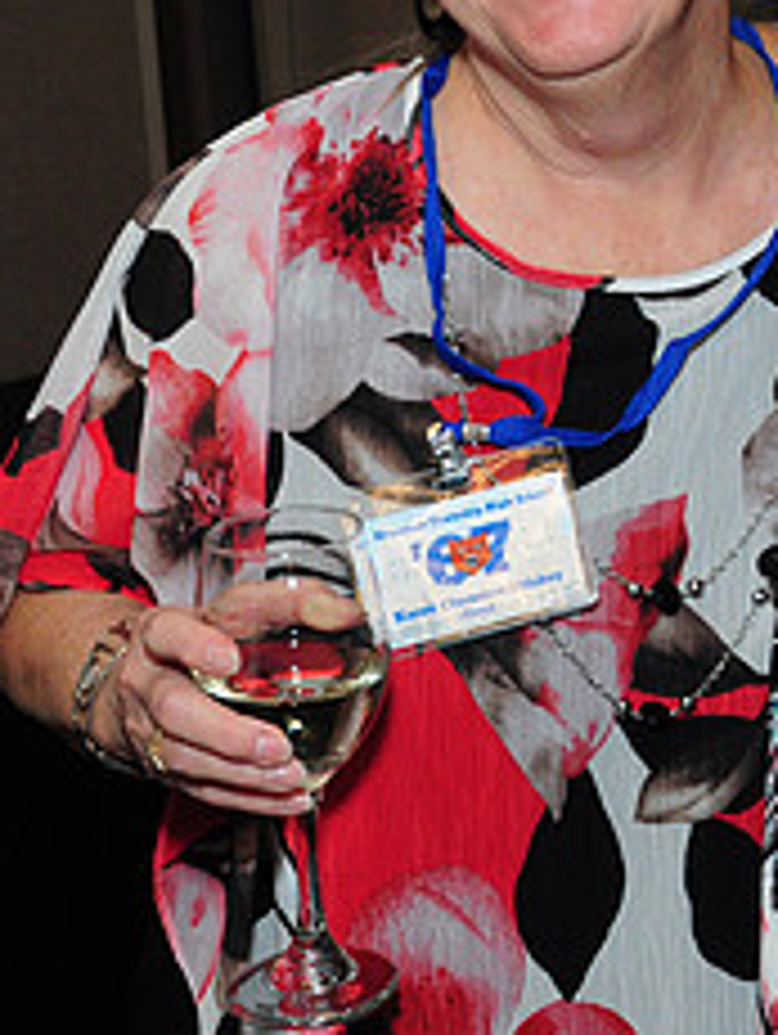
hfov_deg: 16.3
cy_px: 178
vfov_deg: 22.1
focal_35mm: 87
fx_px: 2602
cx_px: 935
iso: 1000
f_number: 6.3
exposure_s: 1/60
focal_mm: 24
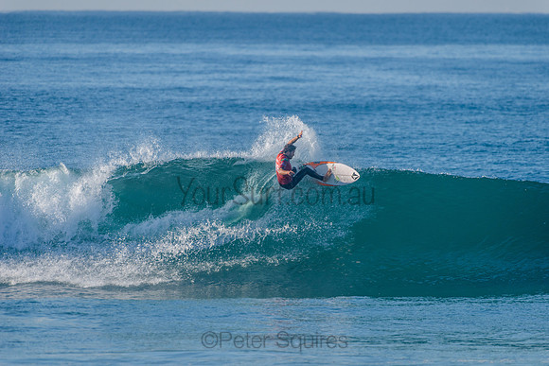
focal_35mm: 500
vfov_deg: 2.8
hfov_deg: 4.1
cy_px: 183
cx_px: 274
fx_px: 7629
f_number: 5.6
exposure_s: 1/2000
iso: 360
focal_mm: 500
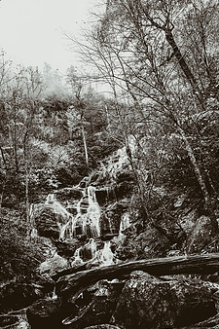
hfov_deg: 40.9
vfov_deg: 58.3
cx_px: 88
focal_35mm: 32
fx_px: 292
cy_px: 196
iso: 640
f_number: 5
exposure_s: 1/400
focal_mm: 24
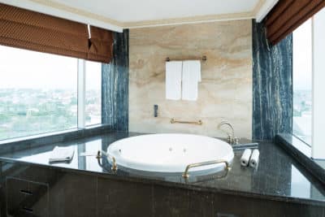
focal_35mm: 24
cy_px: 108
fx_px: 217
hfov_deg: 73.7
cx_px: 162
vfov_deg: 53.2
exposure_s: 1/125
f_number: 3.2
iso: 250
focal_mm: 16
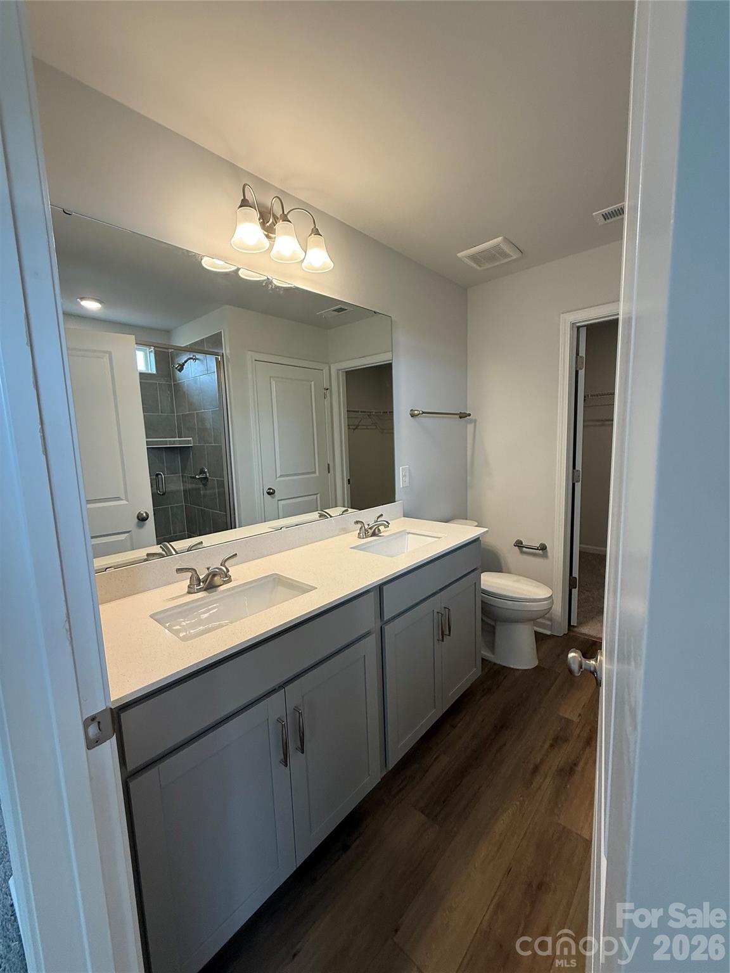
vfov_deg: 102.1
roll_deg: +1.3
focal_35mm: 14
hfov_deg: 85.7
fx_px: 394
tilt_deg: -5.5
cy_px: 486
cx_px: 365
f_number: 2.2
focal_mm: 2.22
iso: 160
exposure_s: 1/120
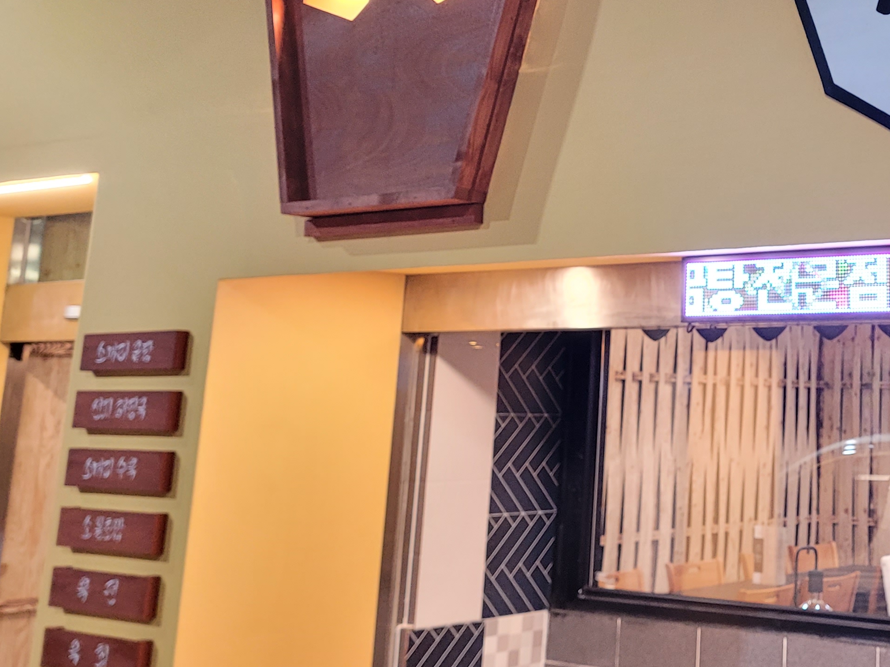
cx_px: 798
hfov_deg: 33.2
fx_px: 1414
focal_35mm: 55
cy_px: 89
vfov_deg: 25.9
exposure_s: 1/60
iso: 250
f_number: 1.8
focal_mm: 5.4
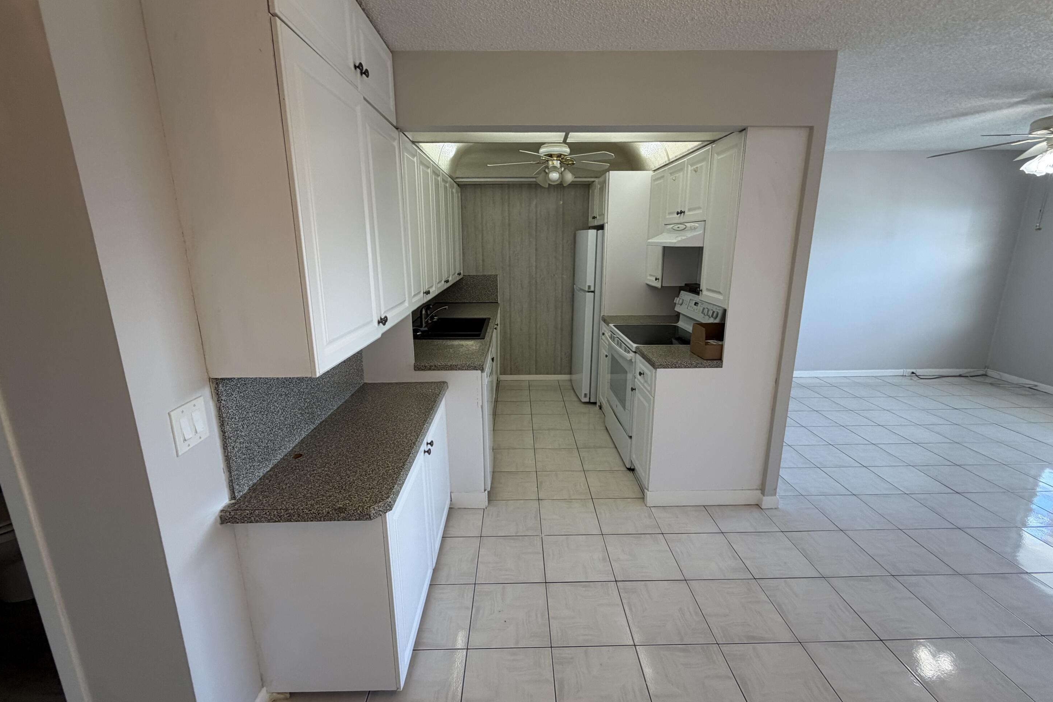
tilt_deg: -12.7
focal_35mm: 15
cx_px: 529
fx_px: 439
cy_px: 341
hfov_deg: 100.4
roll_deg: +1.2
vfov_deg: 77.3
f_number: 2.2
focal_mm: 2.22
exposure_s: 1/120
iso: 160
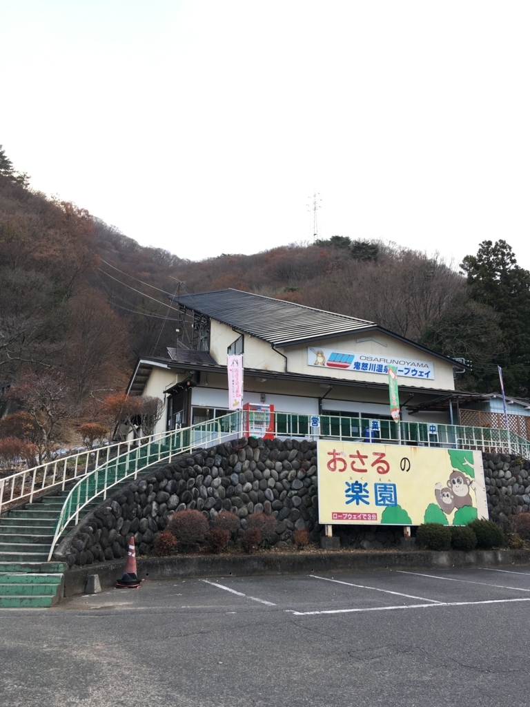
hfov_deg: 48.2
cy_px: 354
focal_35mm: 29
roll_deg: -0.7
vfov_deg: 61.7
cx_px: 265
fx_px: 592
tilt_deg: +18.5
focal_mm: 4.15
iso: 25
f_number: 2.2
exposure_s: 1/120
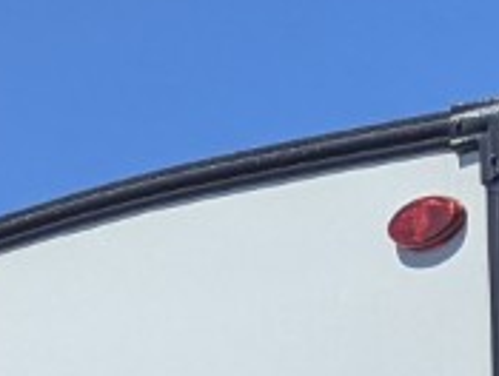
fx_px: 2759
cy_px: 1379
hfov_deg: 9.9
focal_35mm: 191
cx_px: 808
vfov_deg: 6.6
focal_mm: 6.81
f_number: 1.85
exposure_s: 1/2571
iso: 45
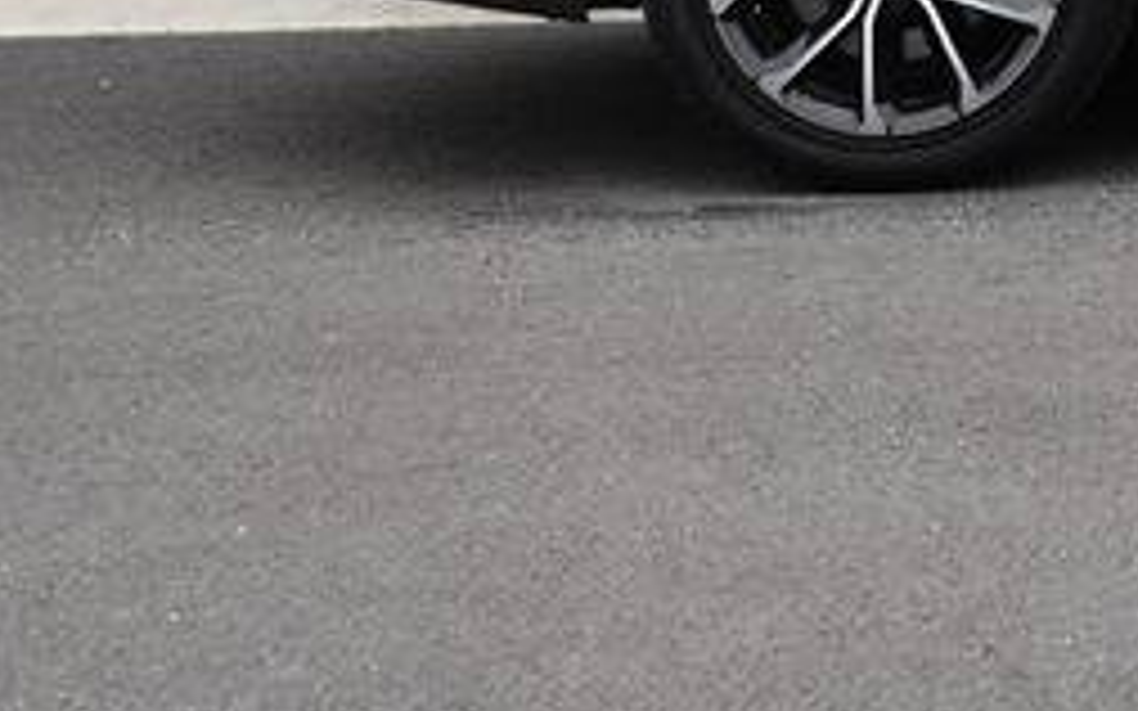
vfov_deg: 8.0
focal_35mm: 157
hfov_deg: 12.3
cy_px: -637
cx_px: 1984
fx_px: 4868
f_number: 5
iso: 400
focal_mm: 26
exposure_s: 1/125
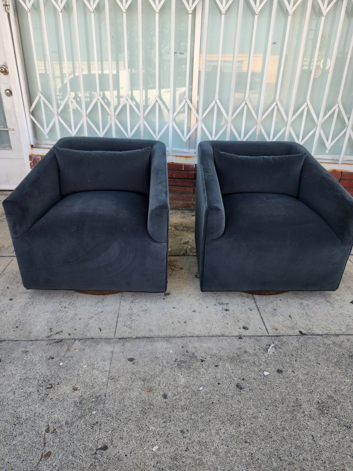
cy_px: 236
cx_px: 176
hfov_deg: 58.9
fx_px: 313
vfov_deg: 73.9
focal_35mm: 23
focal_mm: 5.4
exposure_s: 1/180
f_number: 1.8
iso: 25
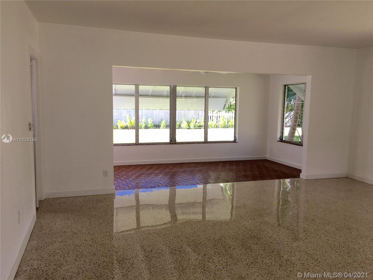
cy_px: 140
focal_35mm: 29
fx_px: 312
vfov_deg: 48.2
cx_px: 186
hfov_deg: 61.7
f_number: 2.2
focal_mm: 4.15
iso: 25
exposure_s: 1/120
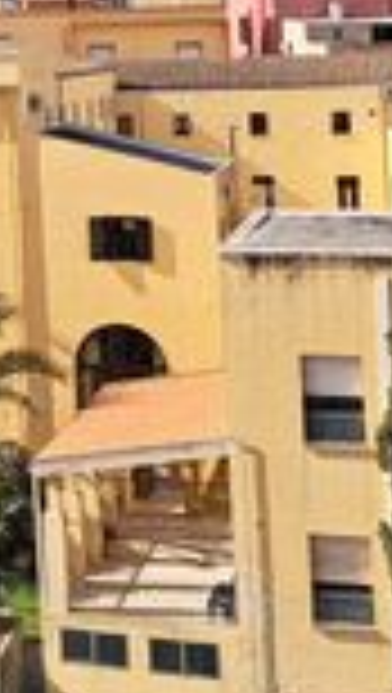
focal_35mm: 102
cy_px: 0
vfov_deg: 20.3
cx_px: -360
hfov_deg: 11.0
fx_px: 1879
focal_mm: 5.23
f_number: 1.8
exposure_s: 1/1012
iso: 50
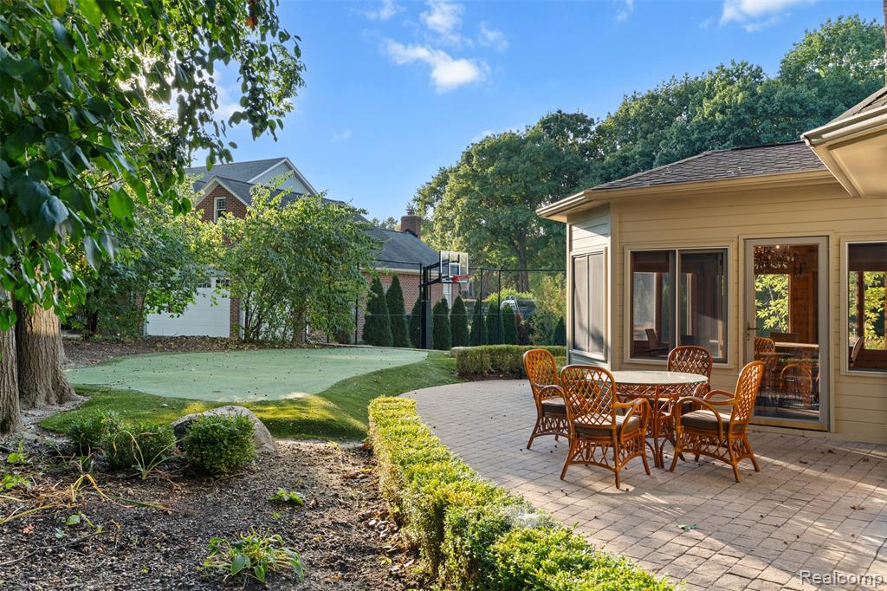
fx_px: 714
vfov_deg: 44.9
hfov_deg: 63.7
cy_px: 296
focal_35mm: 29
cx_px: 444
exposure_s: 1/13
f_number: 8
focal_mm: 29
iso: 100
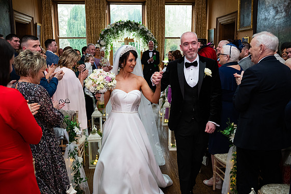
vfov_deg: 38.8
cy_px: 99
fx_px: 275
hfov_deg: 55.8
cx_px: 143
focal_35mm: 34
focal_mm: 32
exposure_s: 1/160
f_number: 3.5
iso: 1000
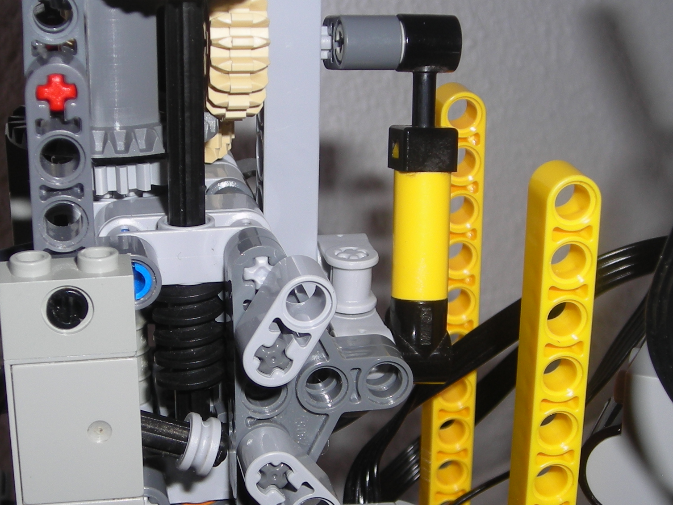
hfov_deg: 27.3
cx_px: 259
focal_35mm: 71
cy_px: 254
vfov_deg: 20.7
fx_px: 1380
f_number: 3.2
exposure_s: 1/60
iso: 50
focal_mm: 6.3
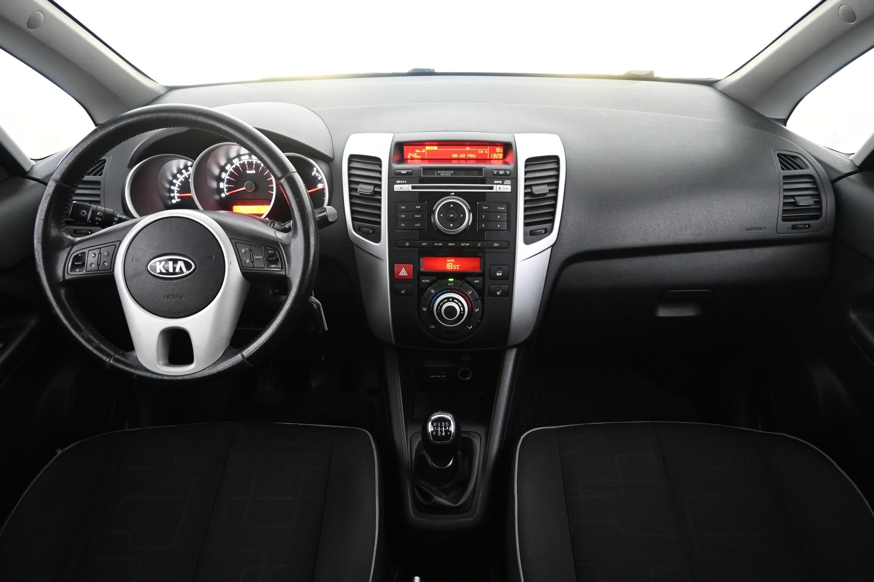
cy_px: 291
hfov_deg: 73.7
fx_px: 583
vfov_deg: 53.1
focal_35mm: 24
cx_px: 437
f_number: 3.5
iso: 3200
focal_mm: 16
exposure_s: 1/25
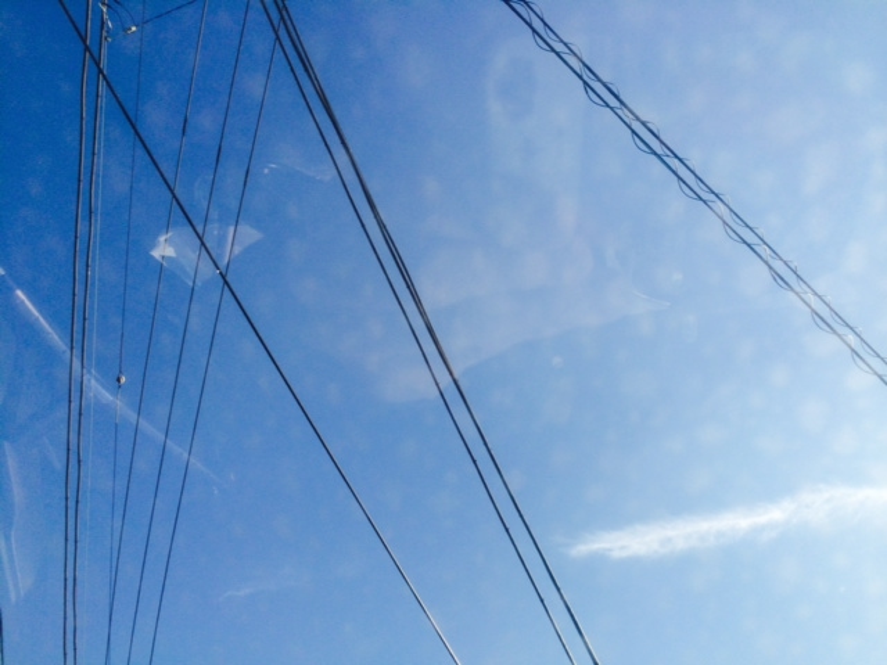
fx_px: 769
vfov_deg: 46.8
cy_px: 332
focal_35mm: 30
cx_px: 444
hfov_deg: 60.0
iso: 32
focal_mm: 4.12
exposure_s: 1/291
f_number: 2.2
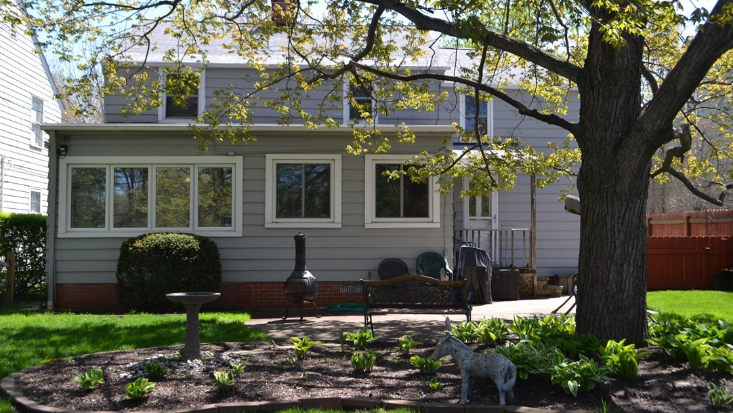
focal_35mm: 41
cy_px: 210
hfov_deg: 49.4
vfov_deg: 29.0
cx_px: 366
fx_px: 797
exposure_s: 1/125
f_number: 5.6
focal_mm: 26
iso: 100
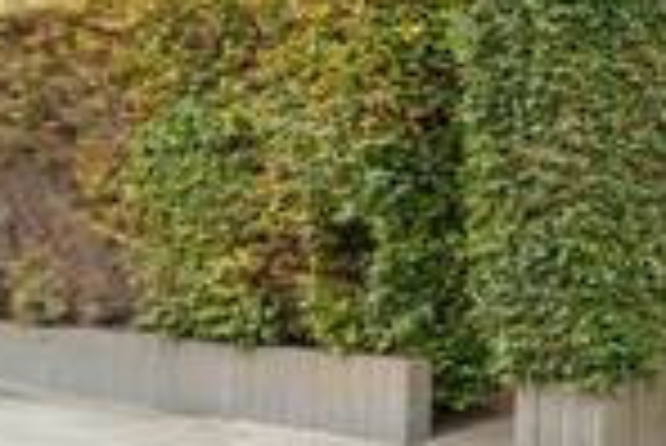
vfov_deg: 17.2
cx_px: 1408
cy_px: -286
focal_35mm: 69
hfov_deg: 17.6
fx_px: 1278
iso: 250
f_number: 11
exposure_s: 1/20
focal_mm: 16
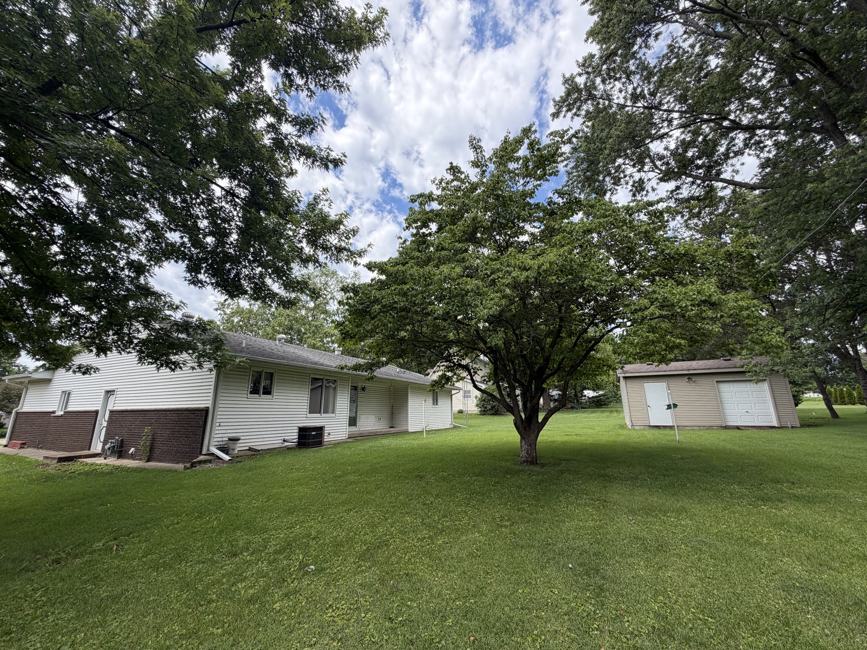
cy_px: 325
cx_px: 434
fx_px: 351
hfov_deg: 102.1
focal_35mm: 14
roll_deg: +1.1
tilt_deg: +14.1
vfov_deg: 85.7
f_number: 2.2
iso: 40
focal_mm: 2.22
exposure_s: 1/596
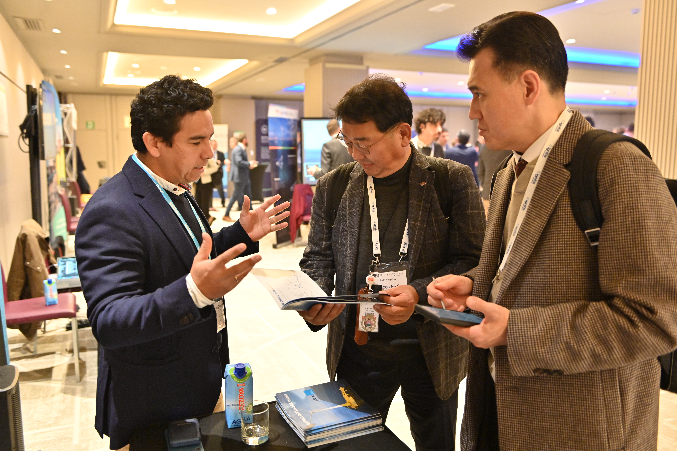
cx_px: 338
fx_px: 545
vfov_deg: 45.0
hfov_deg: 63.7
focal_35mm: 29
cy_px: 226
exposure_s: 1/80
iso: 2000
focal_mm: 29
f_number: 2.8
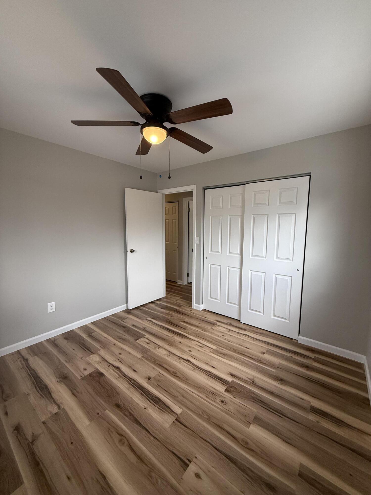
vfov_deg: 102.1
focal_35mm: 14
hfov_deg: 85.7
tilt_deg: -5.8
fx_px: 200
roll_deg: -0.4
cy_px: 248
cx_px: 186
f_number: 2.2
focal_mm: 2.22
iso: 160
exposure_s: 1/120
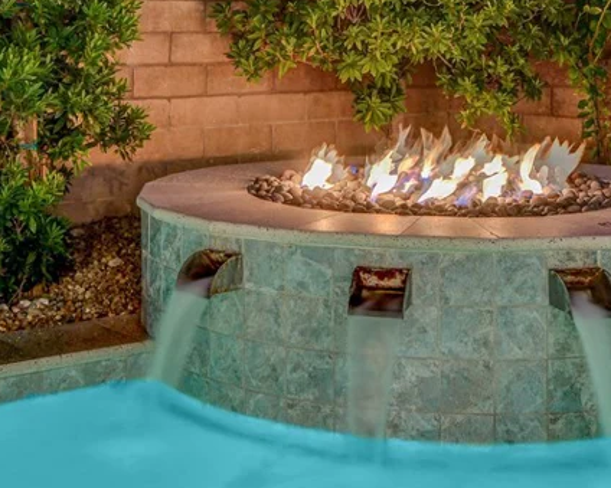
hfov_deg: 27.9
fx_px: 1229
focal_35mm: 68
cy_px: 17
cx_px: 248
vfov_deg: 21.8
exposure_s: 1
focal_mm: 20
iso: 800
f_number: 9
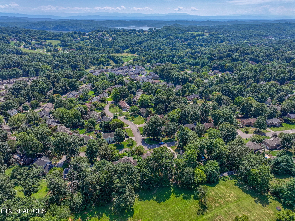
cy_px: 110
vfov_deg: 56.8
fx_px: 204
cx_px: 148
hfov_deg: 71.6
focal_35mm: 24
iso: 150
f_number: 2.8
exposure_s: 1/800
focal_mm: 12.3
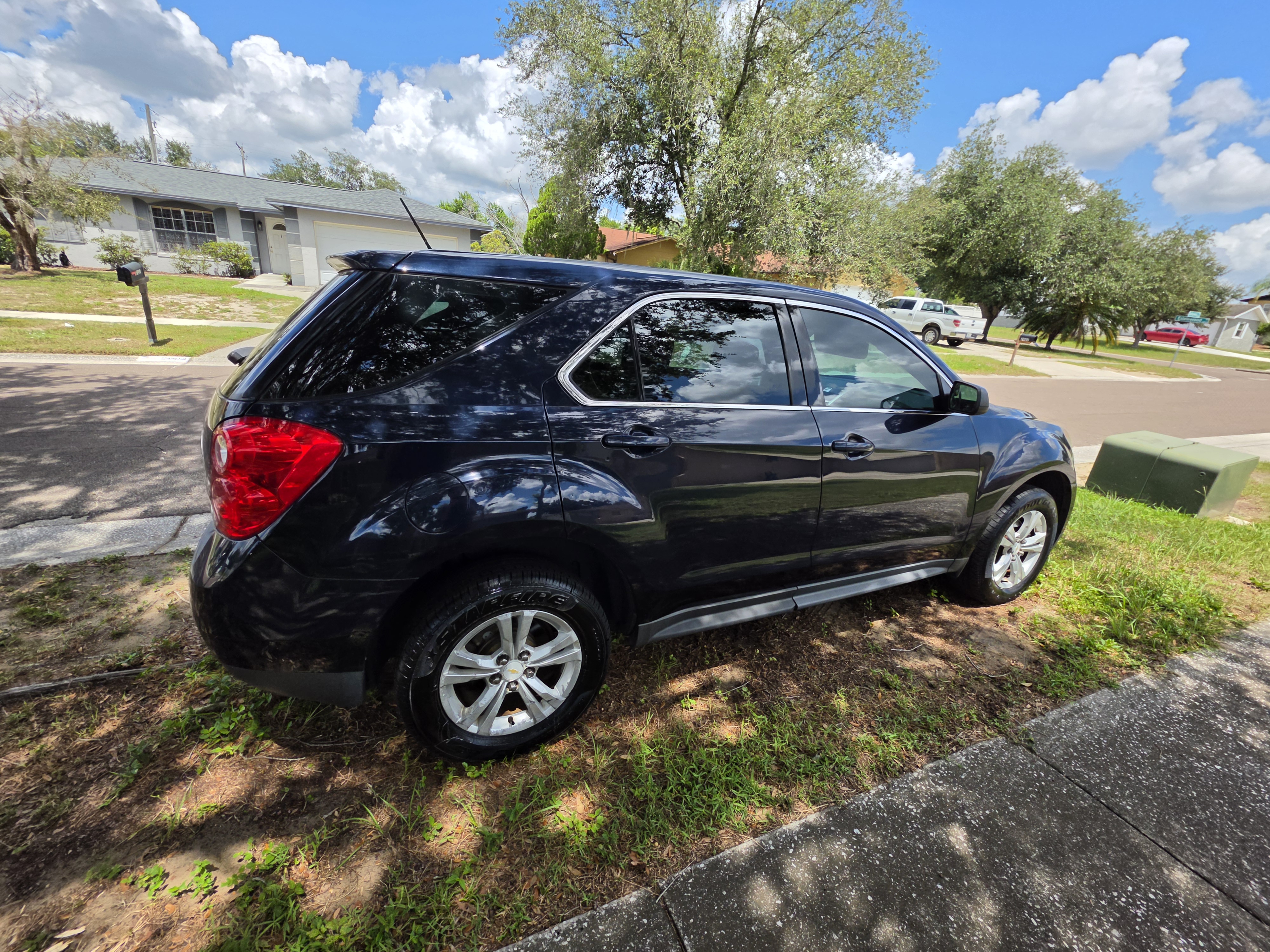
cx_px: 635
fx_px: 477
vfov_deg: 89.9
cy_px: 476
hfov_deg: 106.2
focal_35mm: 13
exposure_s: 1/1864
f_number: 1.9
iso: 32
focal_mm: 2.2
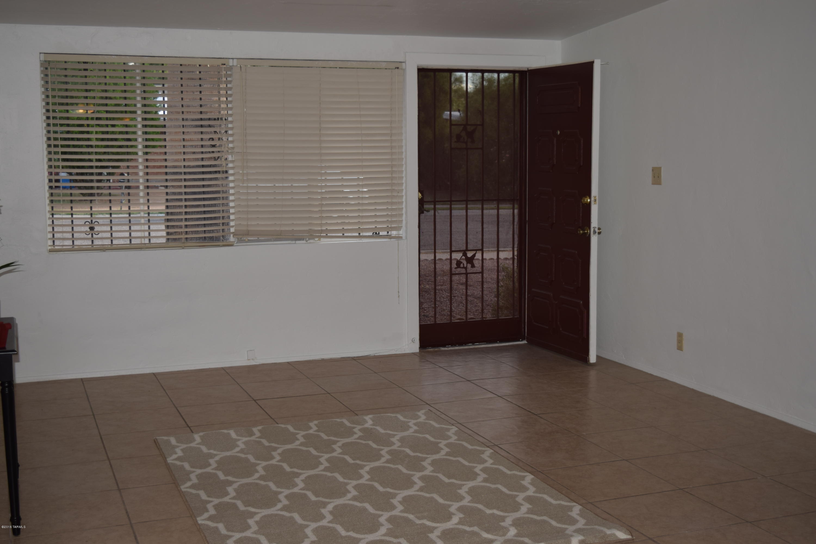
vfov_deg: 28.1
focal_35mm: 48
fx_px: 1088
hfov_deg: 41.1
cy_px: 272
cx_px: 408
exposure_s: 1/200
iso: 100
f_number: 4.5
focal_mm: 32
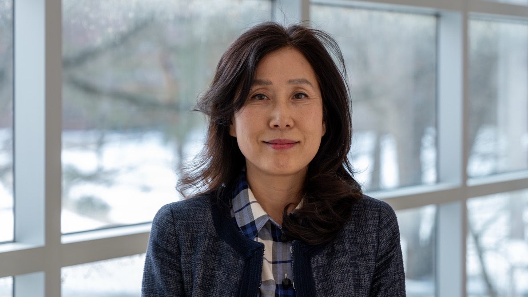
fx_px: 1302
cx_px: 263
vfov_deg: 13.0
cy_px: 131
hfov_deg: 22.9
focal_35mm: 93
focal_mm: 88
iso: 250
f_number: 4
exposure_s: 1/100
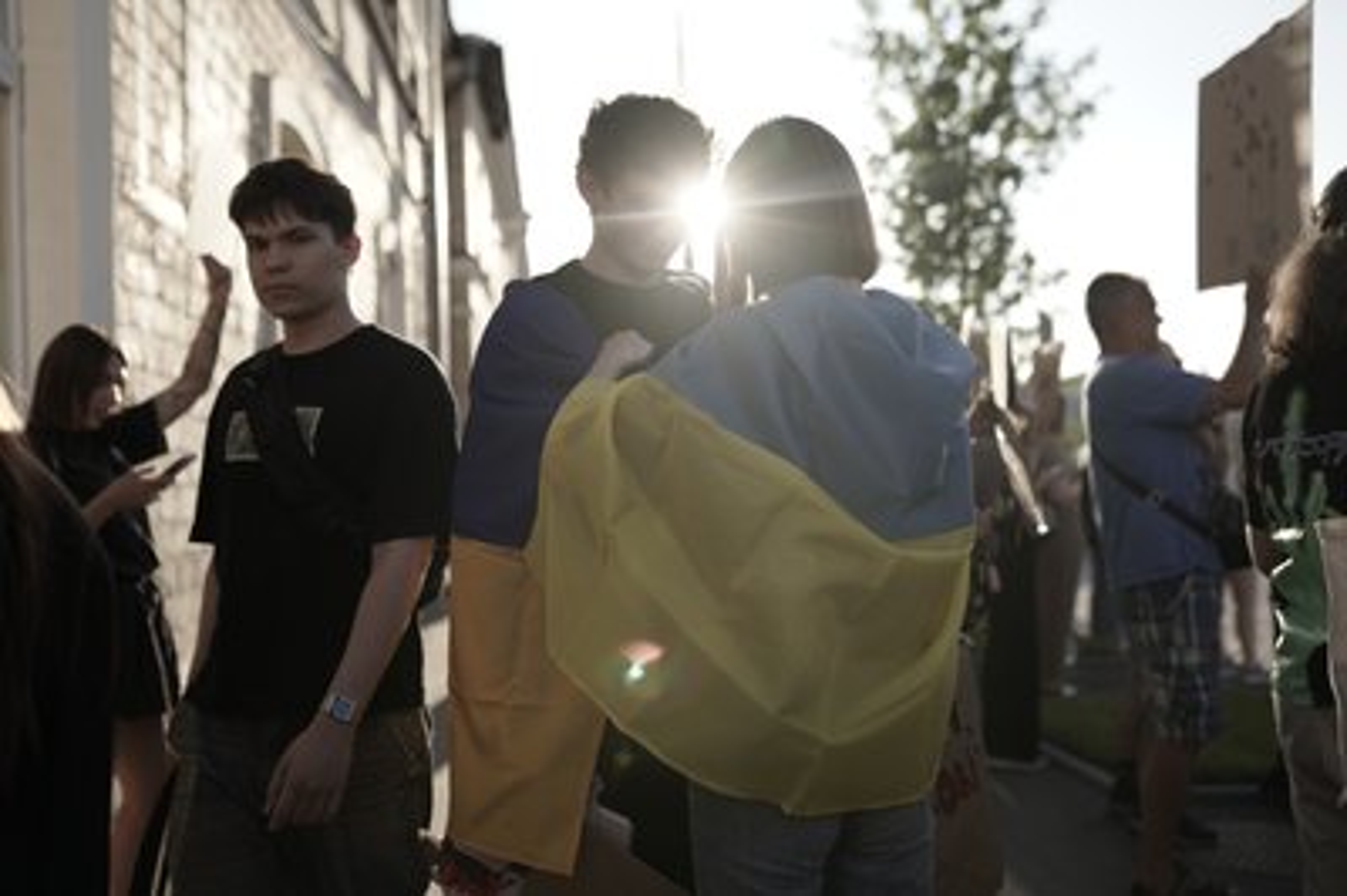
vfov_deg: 37.8
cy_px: 448
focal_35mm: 35
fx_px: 1308
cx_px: 674
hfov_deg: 54.5
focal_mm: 35
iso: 200
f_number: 2
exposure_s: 1/2500
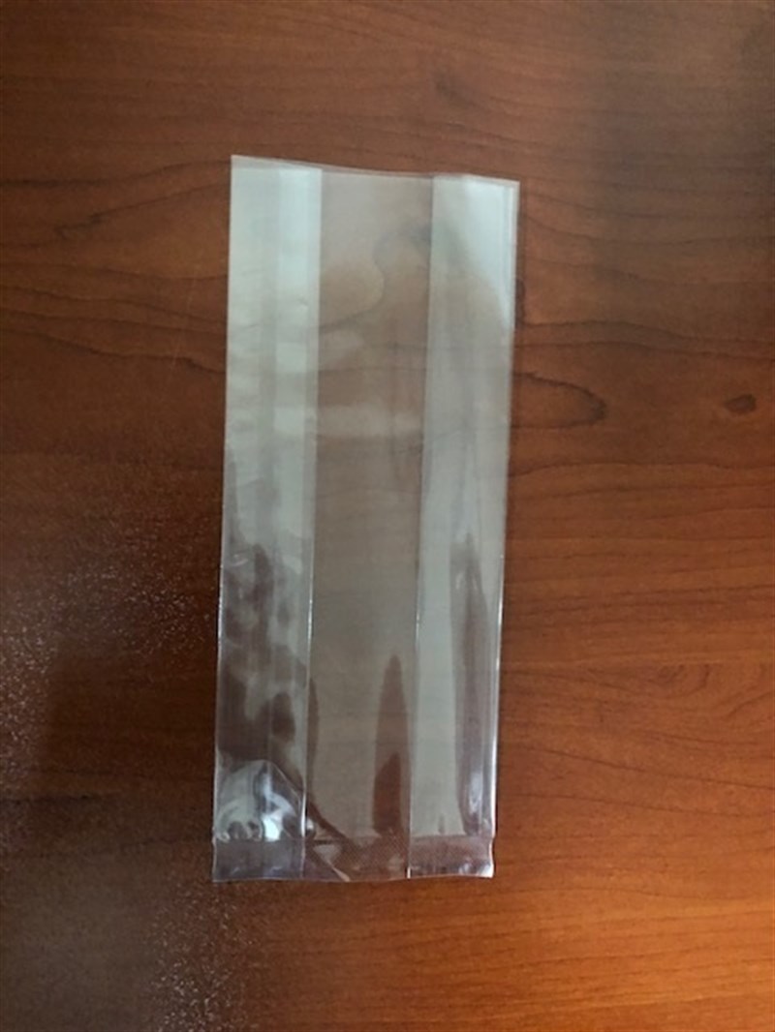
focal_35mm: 28
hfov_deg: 49.8
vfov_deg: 63.4
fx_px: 836
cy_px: 516
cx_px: 388
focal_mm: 3.99
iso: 100
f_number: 1.8
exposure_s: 1/4
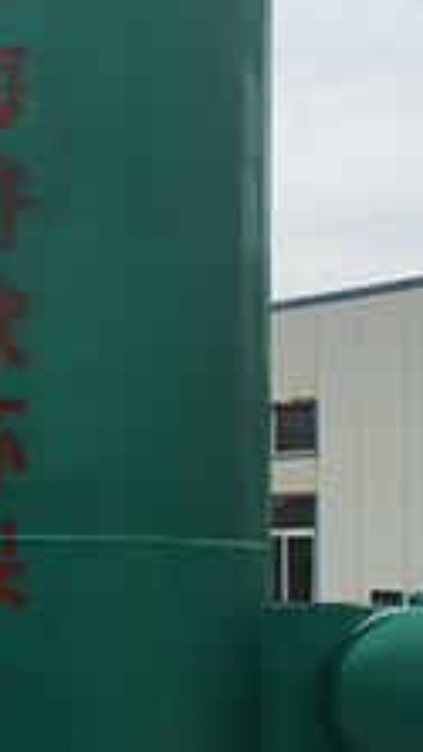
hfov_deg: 16.7
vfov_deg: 29.6
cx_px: 2
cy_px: 488
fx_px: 1415
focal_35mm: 71
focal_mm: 4.15
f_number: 2.2
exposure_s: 1/596
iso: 25
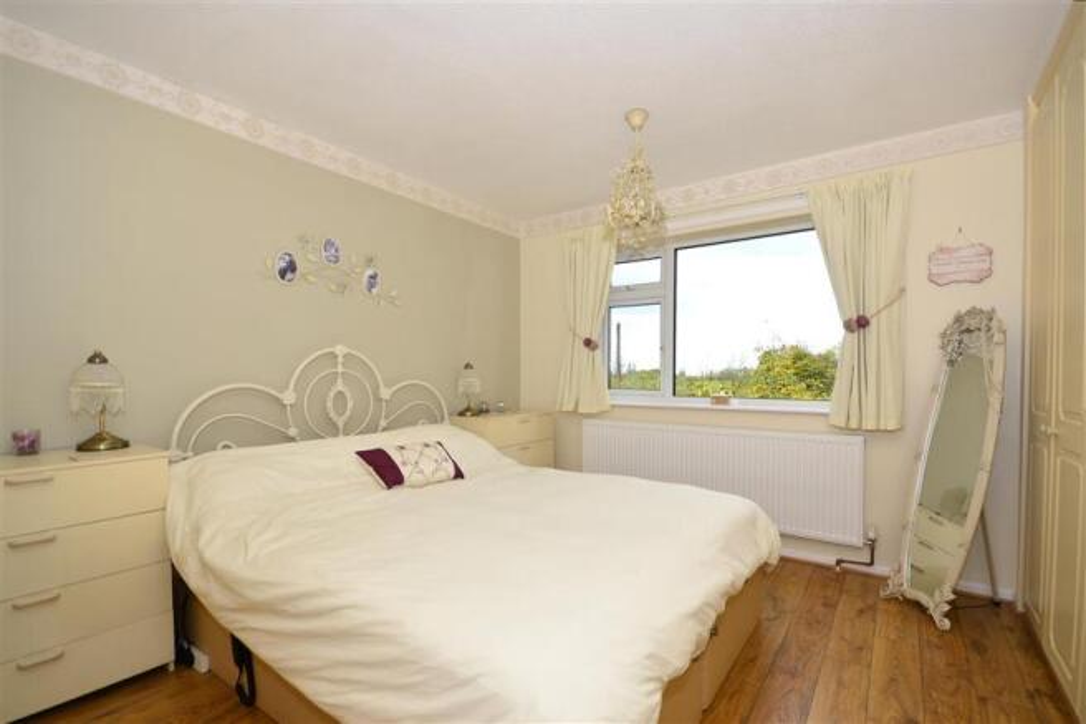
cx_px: 543
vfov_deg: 77.3
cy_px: 362
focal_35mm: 15
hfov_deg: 100.4
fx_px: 452
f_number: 7.1
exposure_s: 1/200
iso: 200
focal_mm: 10
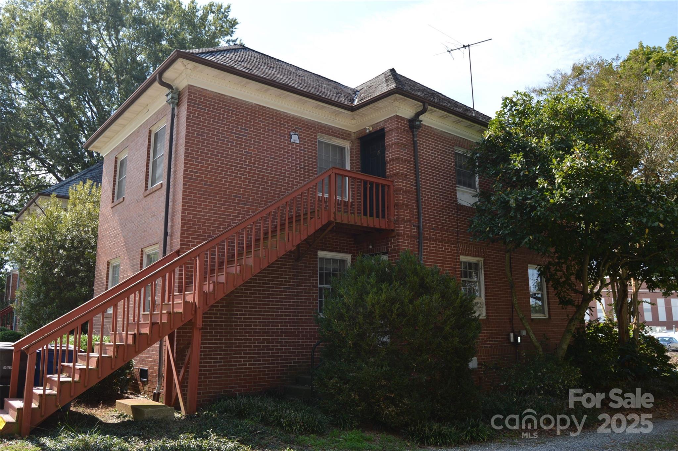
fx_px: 508
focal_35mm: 27
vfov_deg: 47.8
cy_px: 226
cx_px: 339
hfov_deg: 67.4
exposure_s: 1/200
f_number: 6.3
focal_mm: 18
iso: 100
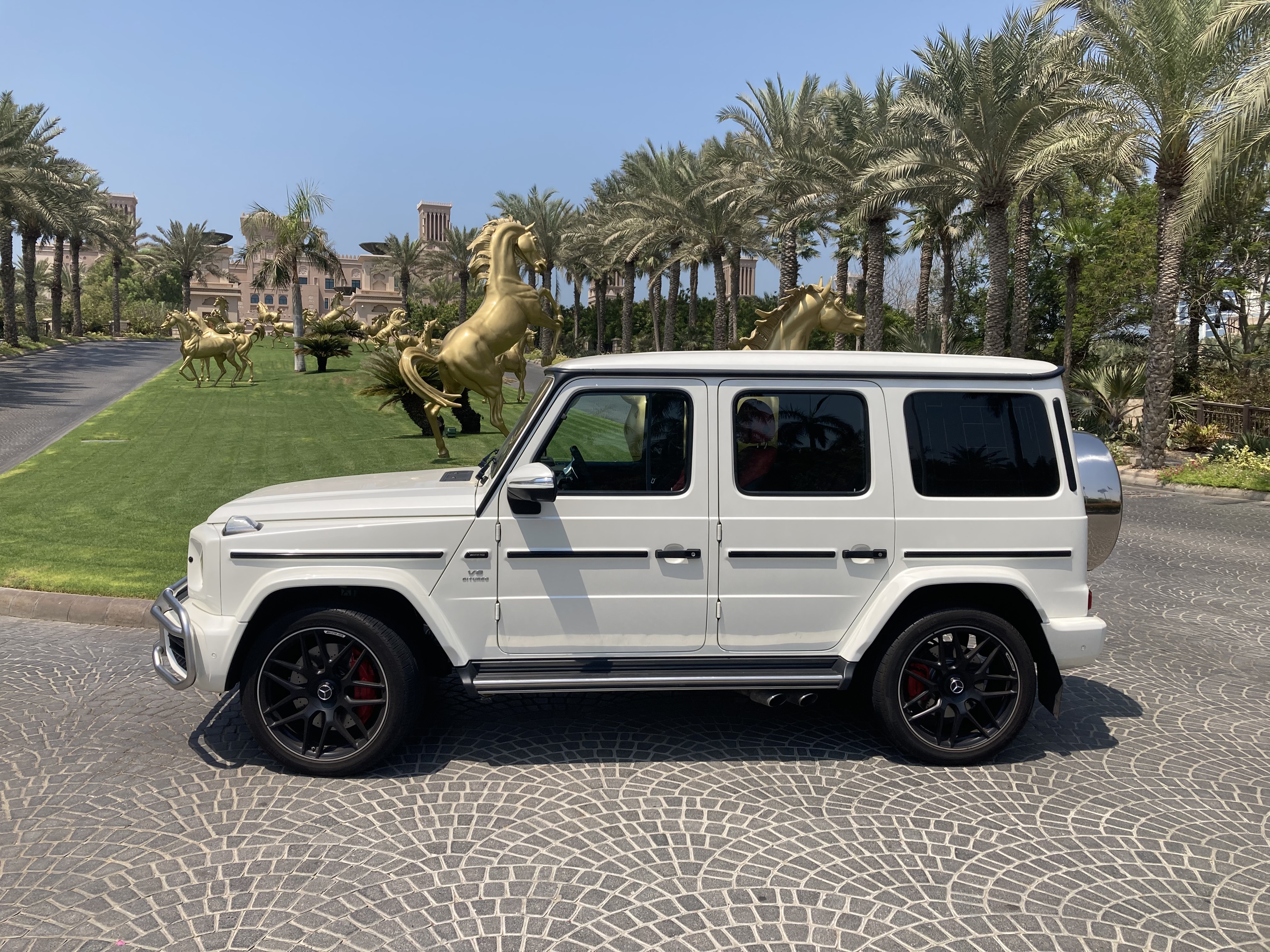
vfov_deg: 49.7
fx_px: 1027
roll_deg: -0.8
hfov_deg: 63.4
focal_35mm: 28
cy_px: 476
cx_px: 635
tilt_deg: -2.7
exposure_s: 1/2667
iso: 20
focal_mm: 3.99
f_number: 1.8
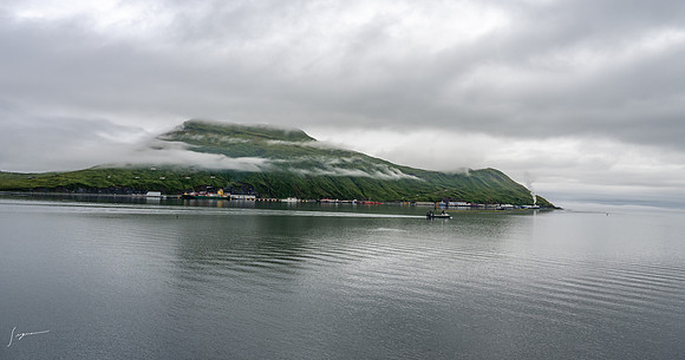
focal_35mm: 26
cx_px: 343
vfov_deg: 41.8
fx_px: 471
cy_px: 152
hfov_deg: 72.1
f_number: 8
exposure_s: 1/125
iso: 110
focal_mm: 24
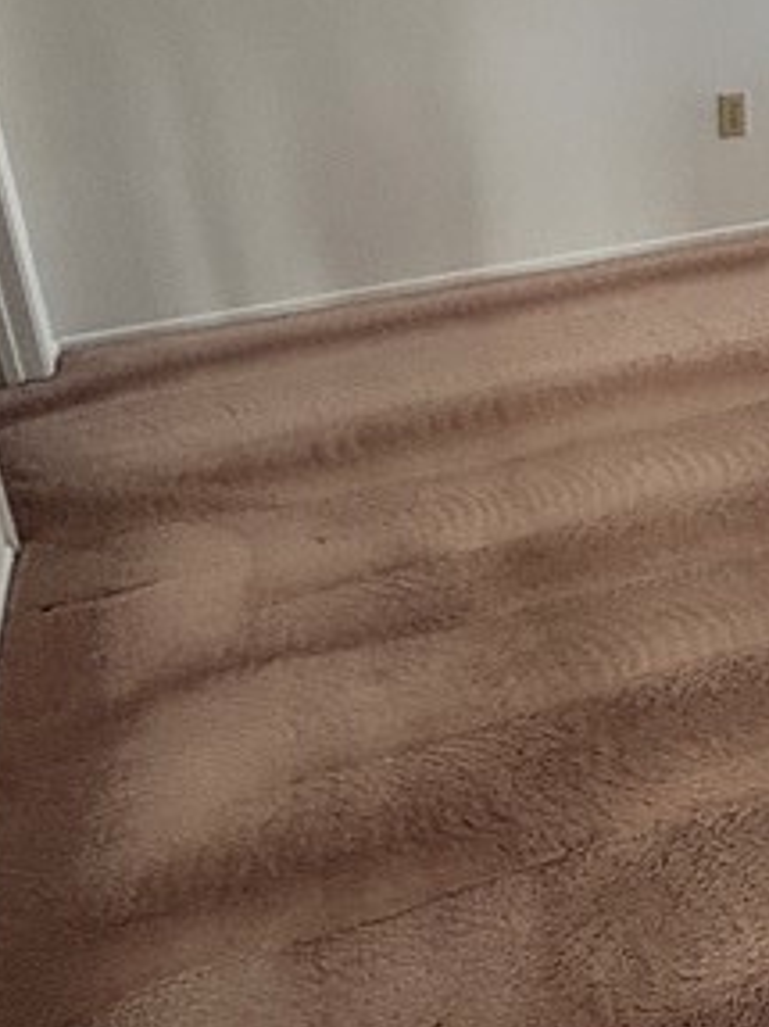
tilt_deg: -19.8
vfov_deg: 37.3
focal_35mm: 50
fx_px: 1482
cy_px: 258
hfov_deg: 26.5
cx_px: 869
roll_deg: +1.1
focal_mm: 2.22
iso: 250
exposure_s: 1/60
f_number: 2.2
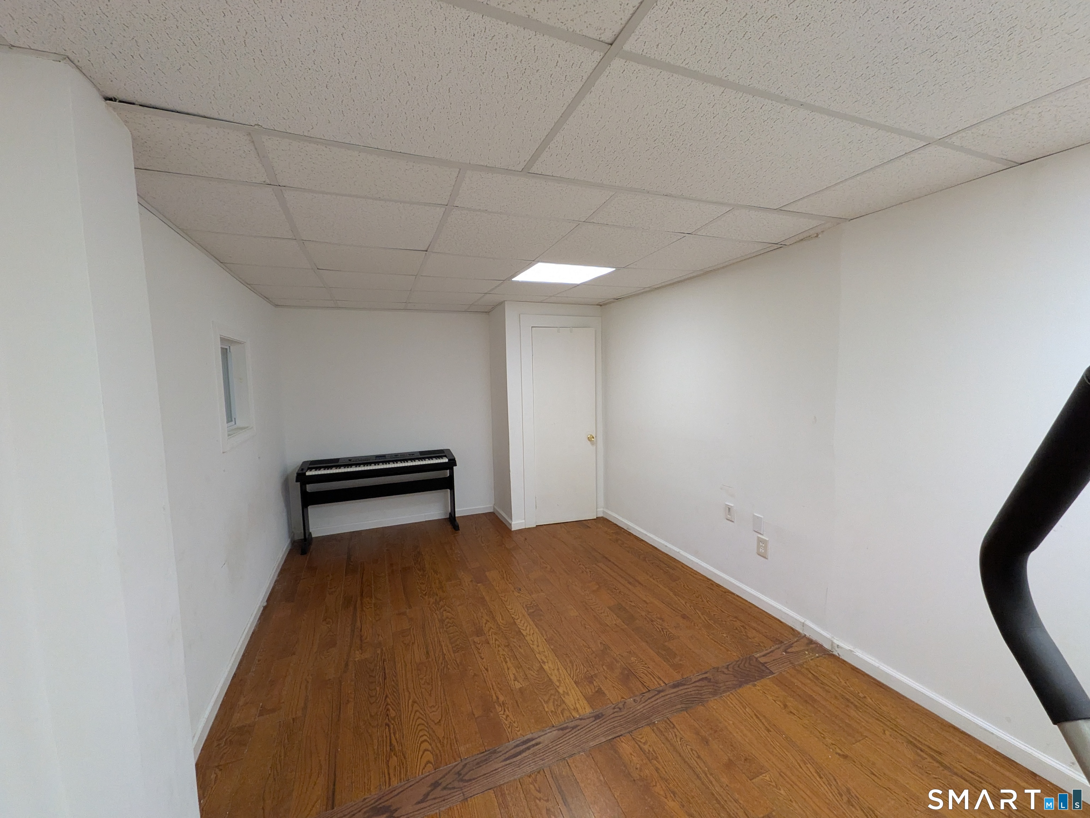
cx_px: 545
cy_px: 409
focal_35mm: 14
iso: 340
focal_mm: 1.85
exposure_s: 1/120
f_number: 2.2
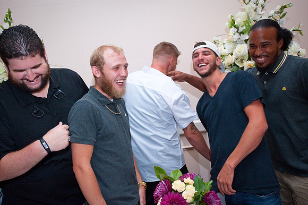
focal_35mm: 35
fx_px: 299
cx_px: 154
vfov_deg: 37.8
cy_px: 102
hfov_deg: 54.5
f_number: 5.6
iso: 3200
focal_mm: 35
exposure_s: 1/160
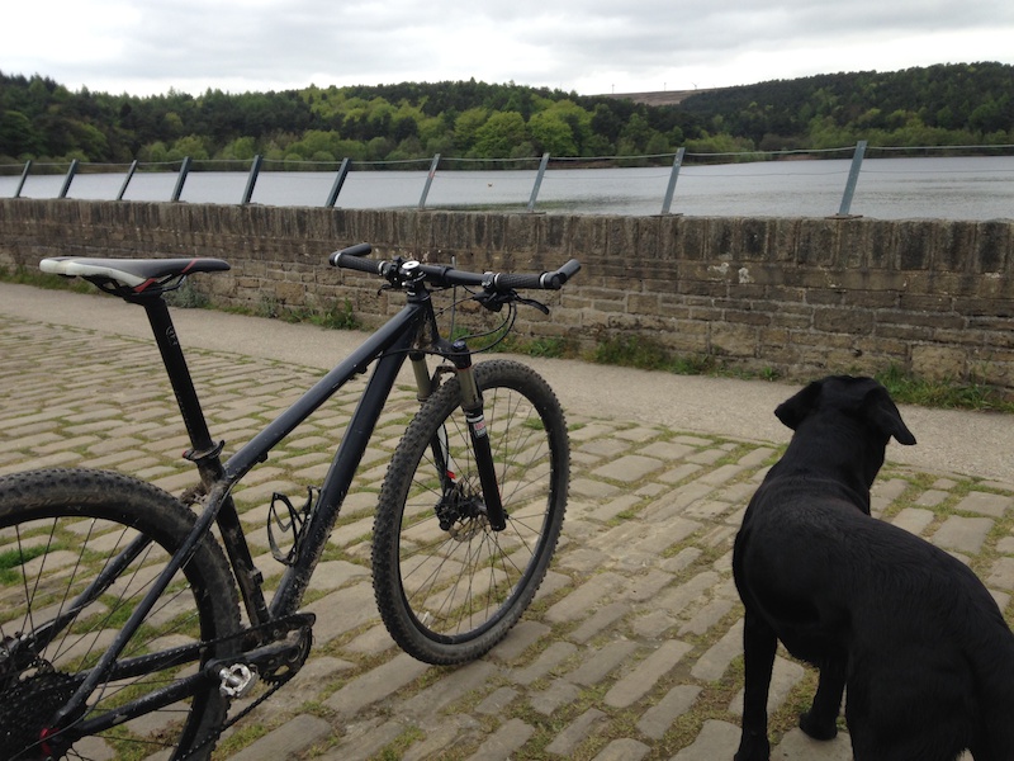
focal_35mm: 33
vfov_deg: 42.9
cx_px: 507
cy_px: 380
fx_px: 967
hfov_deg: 55.4
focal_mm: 4.12
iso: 50
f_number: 2.4
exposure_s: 1/404
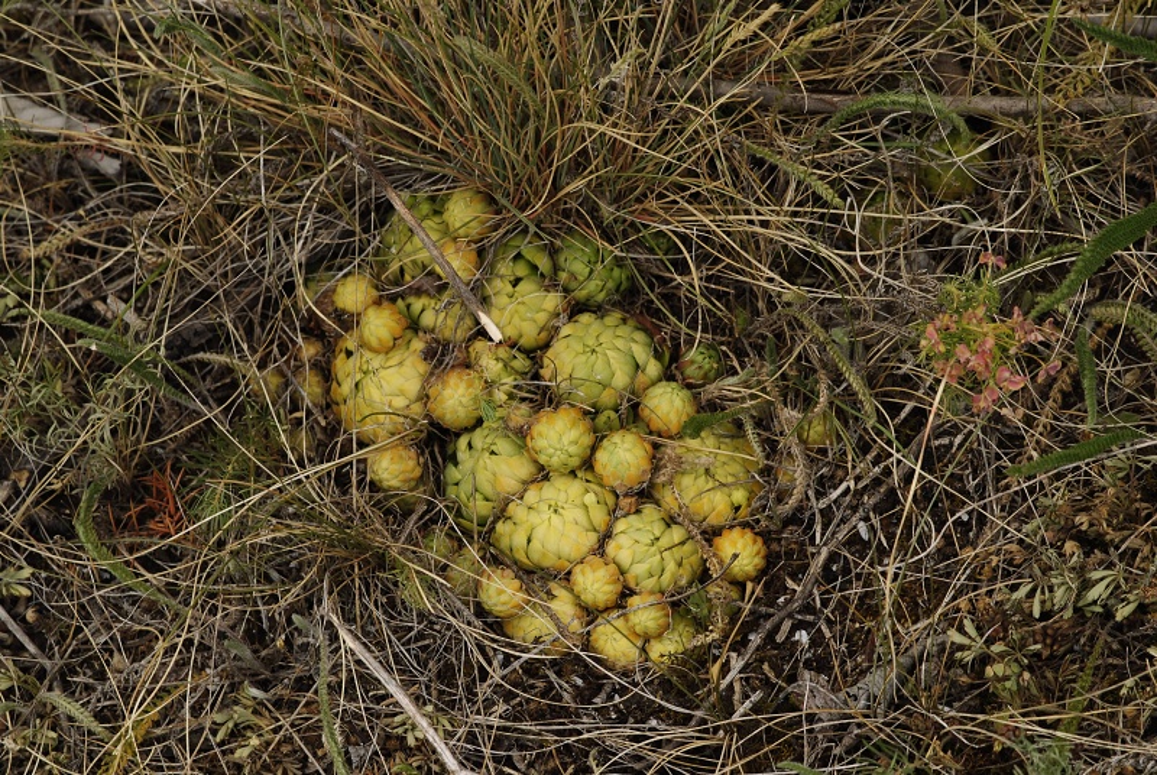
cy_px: 388
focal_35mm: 128
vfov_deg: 10.8
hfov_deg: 16.0
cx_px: 578
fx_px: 4104
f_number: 7.1
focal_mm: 85
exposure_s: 1/200
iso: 100
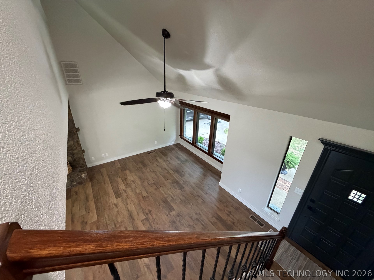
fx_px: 151
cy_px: 140
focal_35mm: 14
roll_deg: -1.4
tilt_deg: -24.7
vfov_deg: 85.7
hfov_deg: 102.1
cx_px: 187
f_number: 2.2
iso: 800
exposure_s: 1/60
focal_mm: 2.22
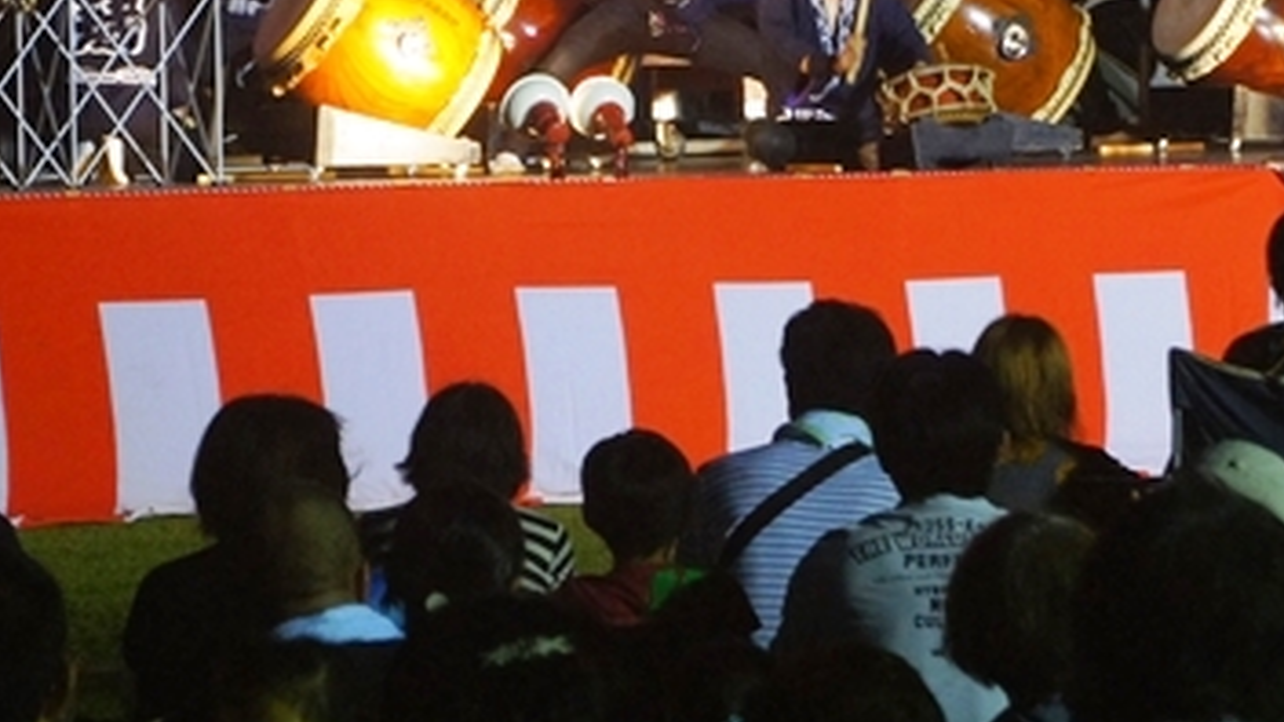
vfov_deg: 6.2
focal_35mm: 196
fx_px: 6680
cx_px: 503
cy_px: -129
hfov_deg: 11.0
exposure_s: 1/50
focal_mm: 55
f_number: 5.6
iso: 1600
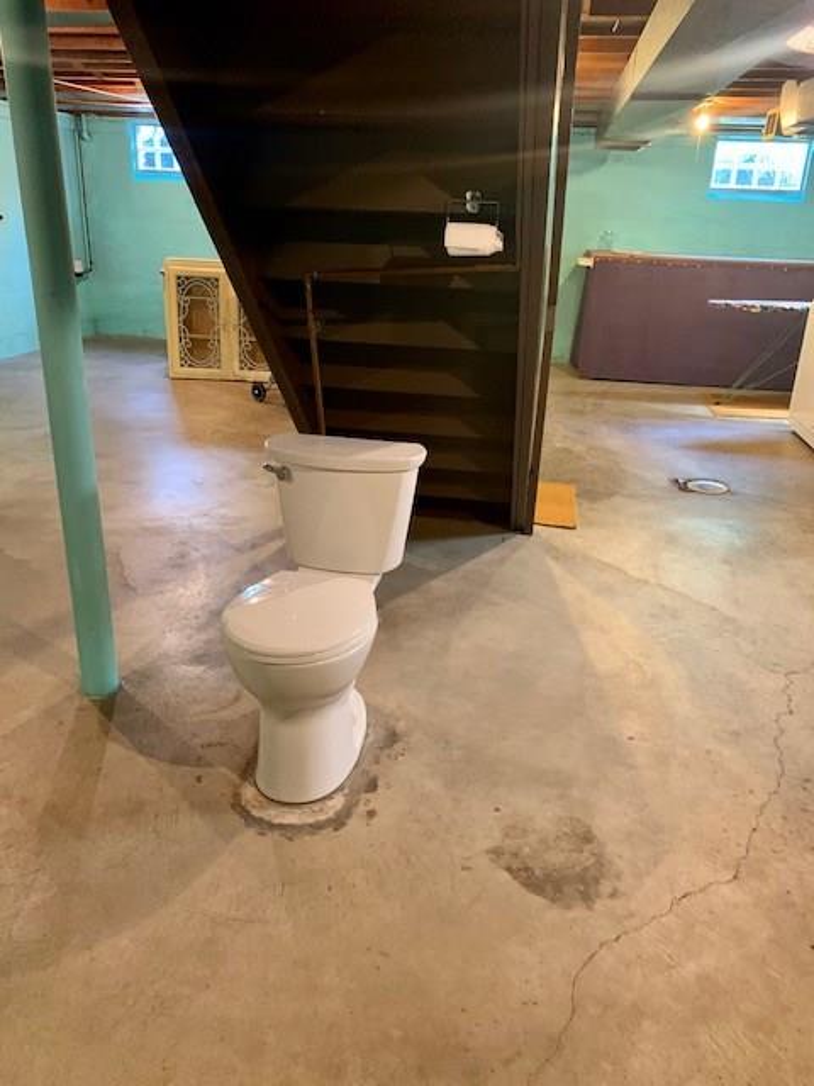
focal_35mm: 26
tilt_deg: -18.5
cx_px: 407
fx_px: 815
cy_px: 543
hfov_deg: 53.1
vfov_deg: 67.3
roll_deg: -2.9
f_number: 1.8
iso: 400
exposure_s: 1/30
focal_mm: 4.25
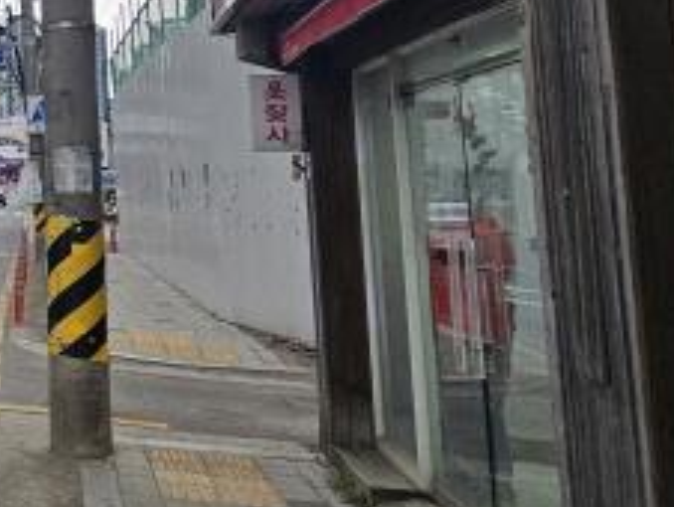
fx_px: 897
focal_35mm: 46
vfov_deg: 30.6
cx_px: -382
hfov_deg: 26.6
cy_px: 81
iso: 50
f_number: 2.2
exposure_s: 1/374
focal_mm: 2.2
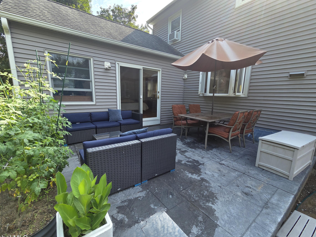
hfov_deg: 102.1
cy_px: 122
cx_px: 160
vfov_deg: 85.6
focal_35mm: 14
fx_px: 128
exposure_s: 1/340
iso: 50
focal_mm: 2.2
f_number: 2.2
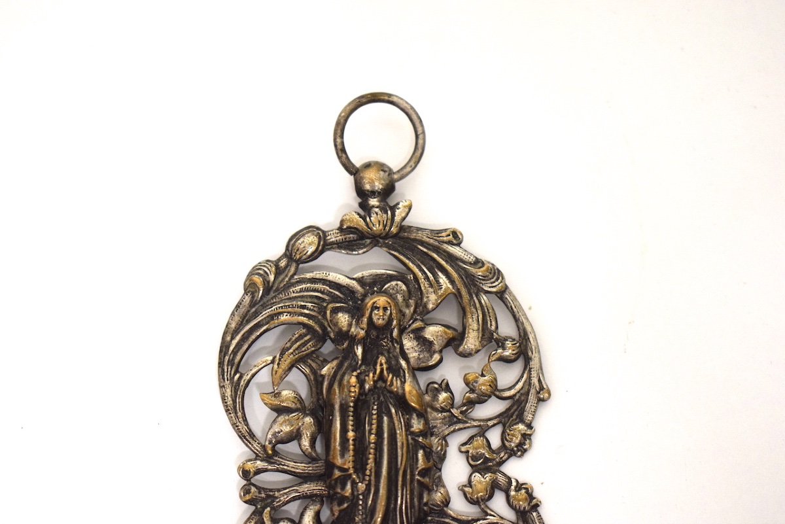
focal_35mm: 69
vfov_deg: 19.7
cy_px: 262
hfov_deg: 29.2
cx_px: 392
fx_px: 1505
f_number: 5.3
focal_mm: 46
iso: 2000
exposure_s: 1/125
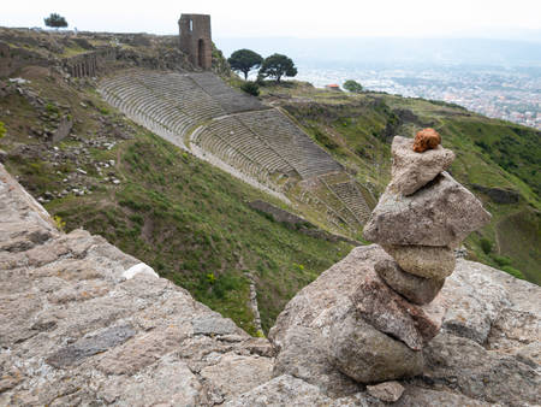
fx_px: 500
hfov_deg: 56.8
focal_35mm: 32
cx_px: 270
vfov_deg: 44.2
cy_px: 204
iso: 100
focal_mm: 16
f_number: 8
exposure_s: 1/60
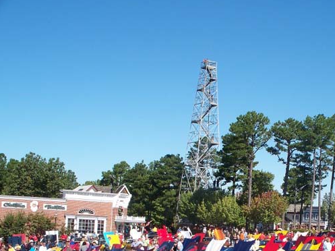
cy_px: 188
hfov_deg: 32.5
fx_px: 561
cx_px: 257
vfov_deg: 24.9
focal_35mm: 58
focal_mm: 7.54
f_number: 5
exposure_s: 1/320
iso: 64
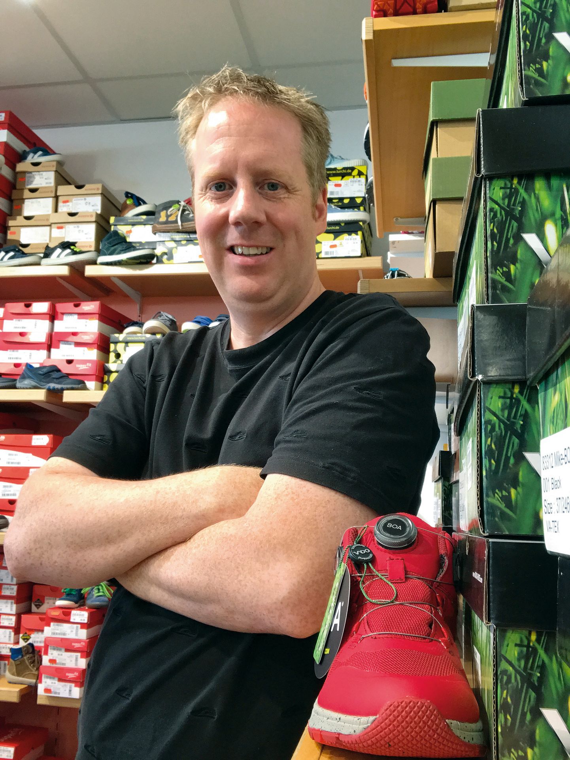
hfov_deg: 44.2
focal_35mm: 32
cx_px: 285
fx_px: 702
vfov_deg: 56.8
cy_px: 380
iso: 50
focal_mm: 2.87
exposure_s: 1/33
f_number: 2.2
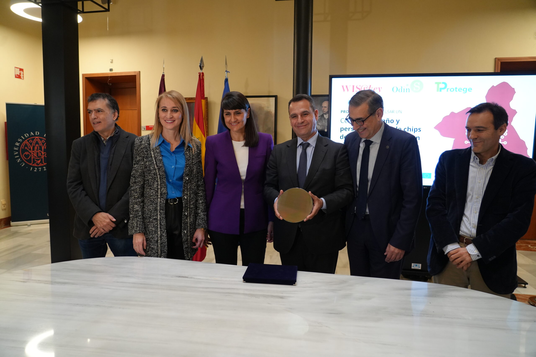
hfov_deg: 73.7
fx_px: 357
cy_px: 178
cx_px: 268
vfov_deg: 53.1
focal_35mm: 24
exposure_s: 1/160
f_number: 4
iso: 2500
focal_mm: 24
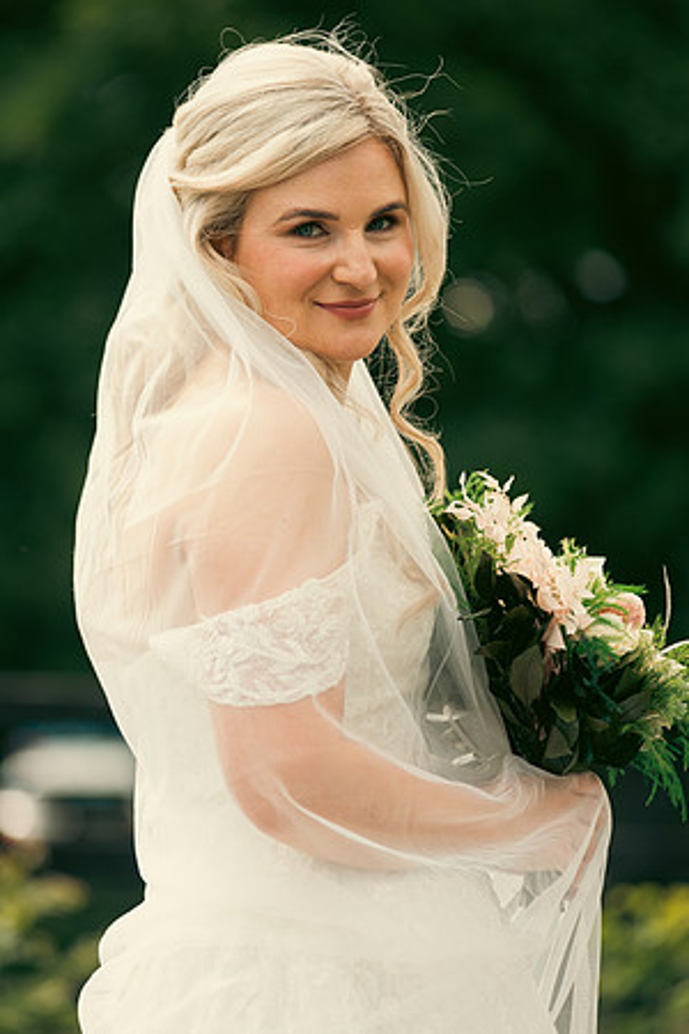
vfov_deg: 12.1
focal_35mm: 170
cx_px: 344
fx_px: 4880
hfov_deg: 8.1
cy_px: 517
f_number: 3.5
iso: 80
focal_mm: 170
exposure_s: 1/320
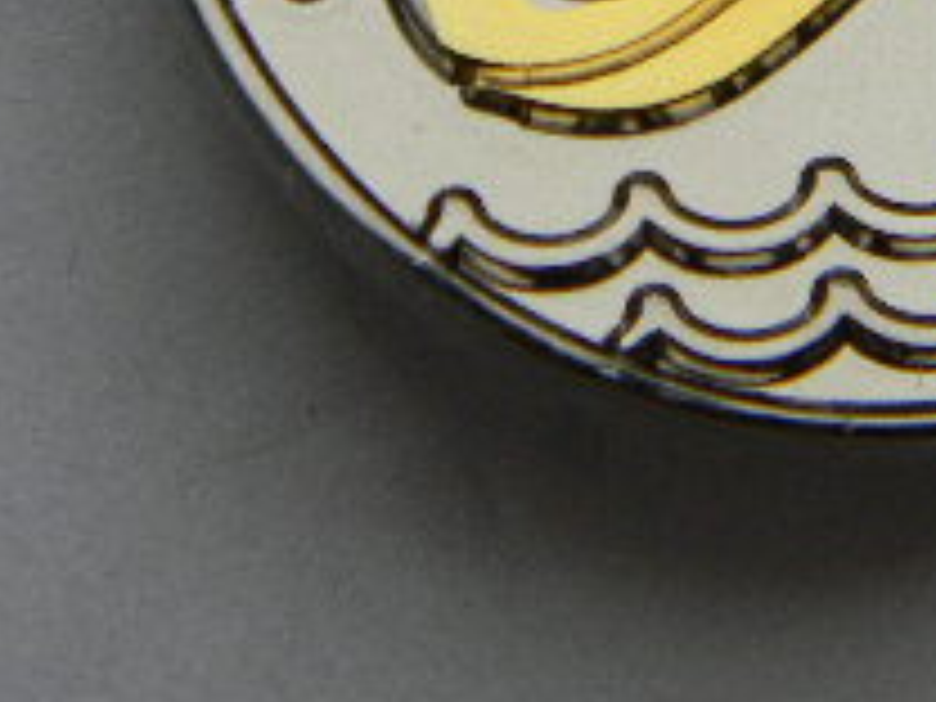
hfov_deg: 7.7
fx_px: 6895
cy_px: -184
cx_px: 860
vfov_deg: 5.8
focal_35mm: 255
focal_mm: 15.1
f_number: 4.5
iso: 121
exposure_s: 1/59.6
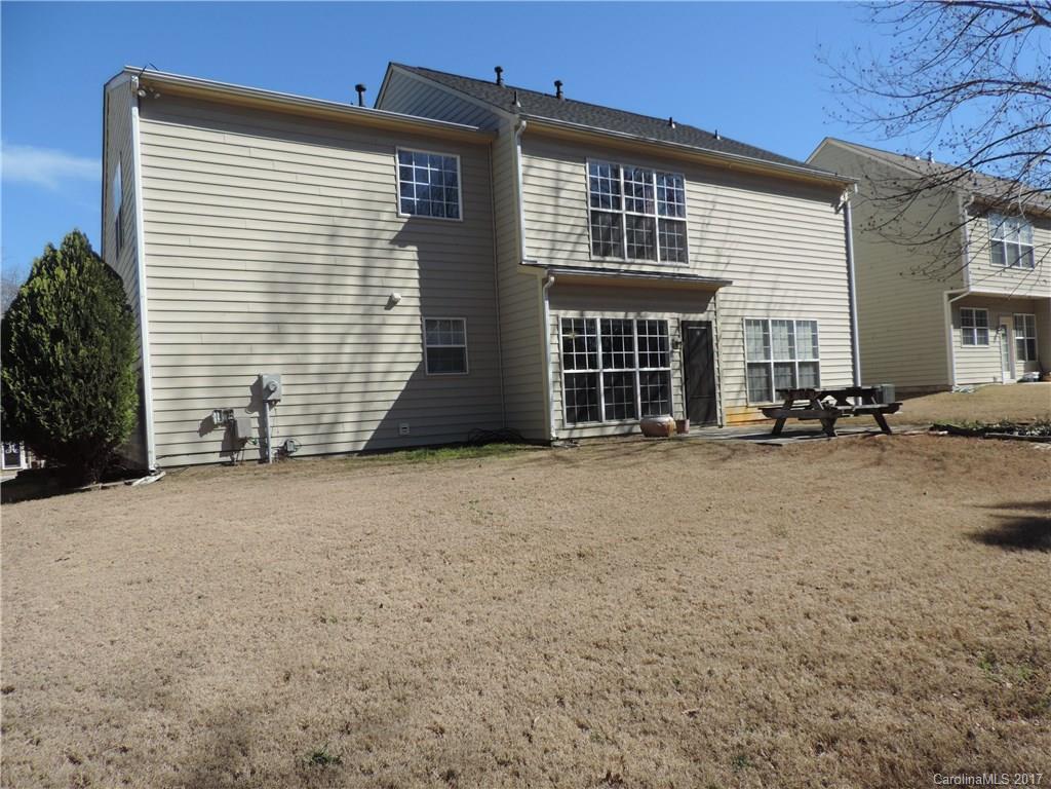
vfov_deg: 56.8
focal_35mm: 24
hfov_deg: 71.6
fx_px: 729
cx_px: 526
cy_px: 394
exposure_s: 1/1000
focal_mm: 4.3
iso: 80
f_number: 3
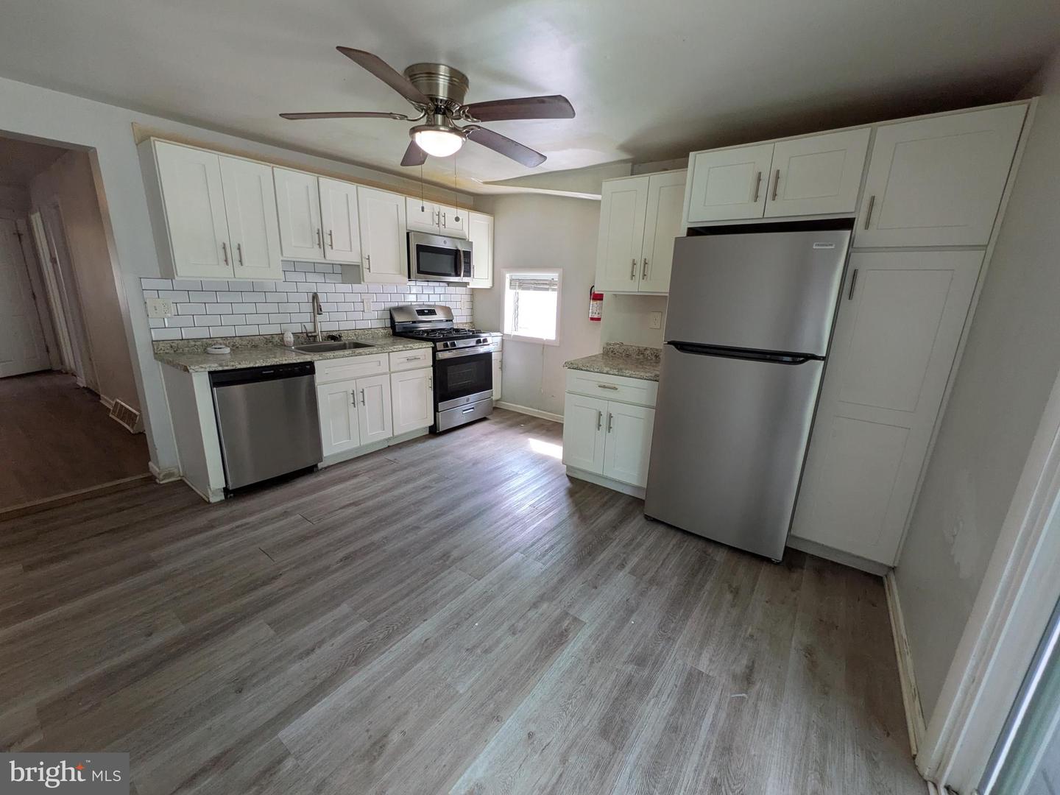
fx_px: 429
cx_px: 530
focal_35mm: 14
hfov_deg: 102.1
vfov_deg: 85.7
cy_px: 398
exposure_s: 1/120
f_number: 2.2
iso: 99
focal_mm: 1.83
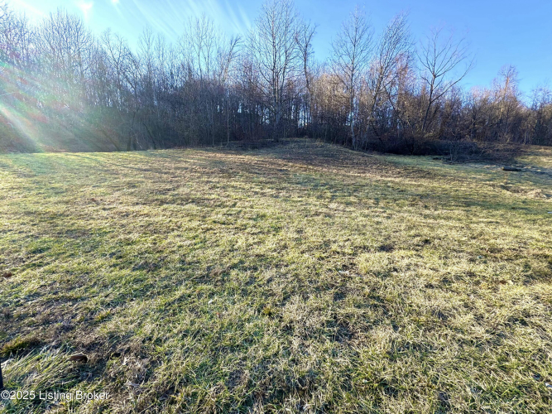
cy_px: 207
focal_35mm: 14
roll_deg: -2.3
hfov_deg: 102.1
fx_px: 223
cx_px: 276
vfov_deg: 85.7
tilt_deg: -9.5
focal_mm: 2.22
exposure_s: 1/337
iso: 40
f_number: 2.2
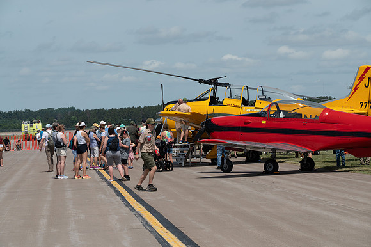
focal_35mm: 155
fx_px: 1596
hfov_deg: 13.3
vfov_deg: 8.8
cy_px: 124
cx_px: 186
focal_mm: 155
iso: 640
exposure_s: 1/800
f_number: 18
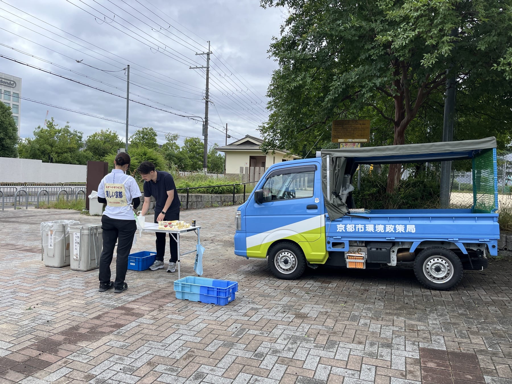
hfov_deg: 67.3
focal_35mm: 26
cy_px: 192
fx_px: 385
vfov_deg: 53.1
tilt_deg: -2.5
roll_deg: -2.1
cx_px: 256
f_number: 1.6
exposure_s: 1/2062
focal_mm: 5.1
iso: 50
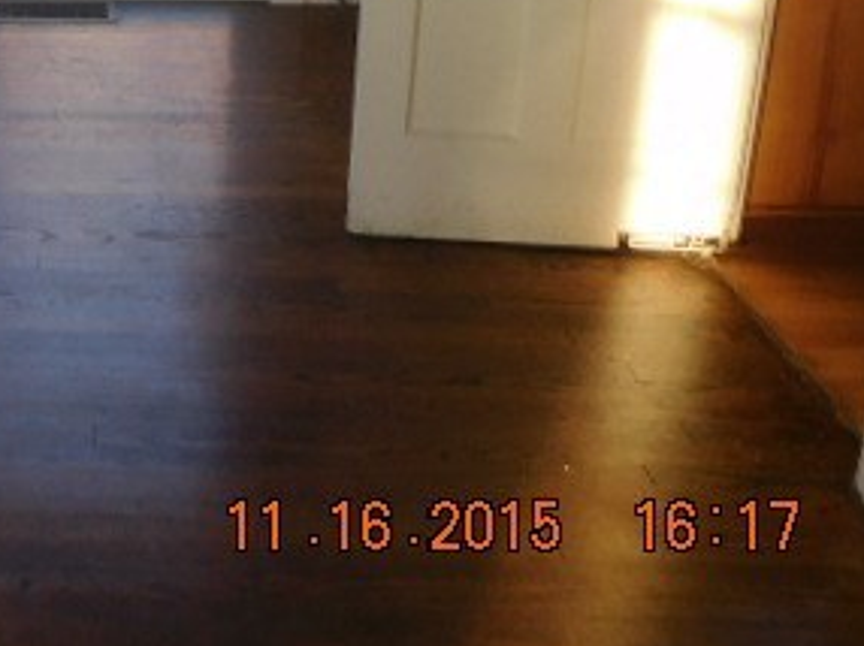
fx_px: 1397
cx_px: -42
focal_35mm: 56
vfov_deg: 24.5
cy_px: -45
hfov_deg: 31.2
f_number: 3.4
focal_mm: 4.5
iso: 125
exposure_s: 1/30
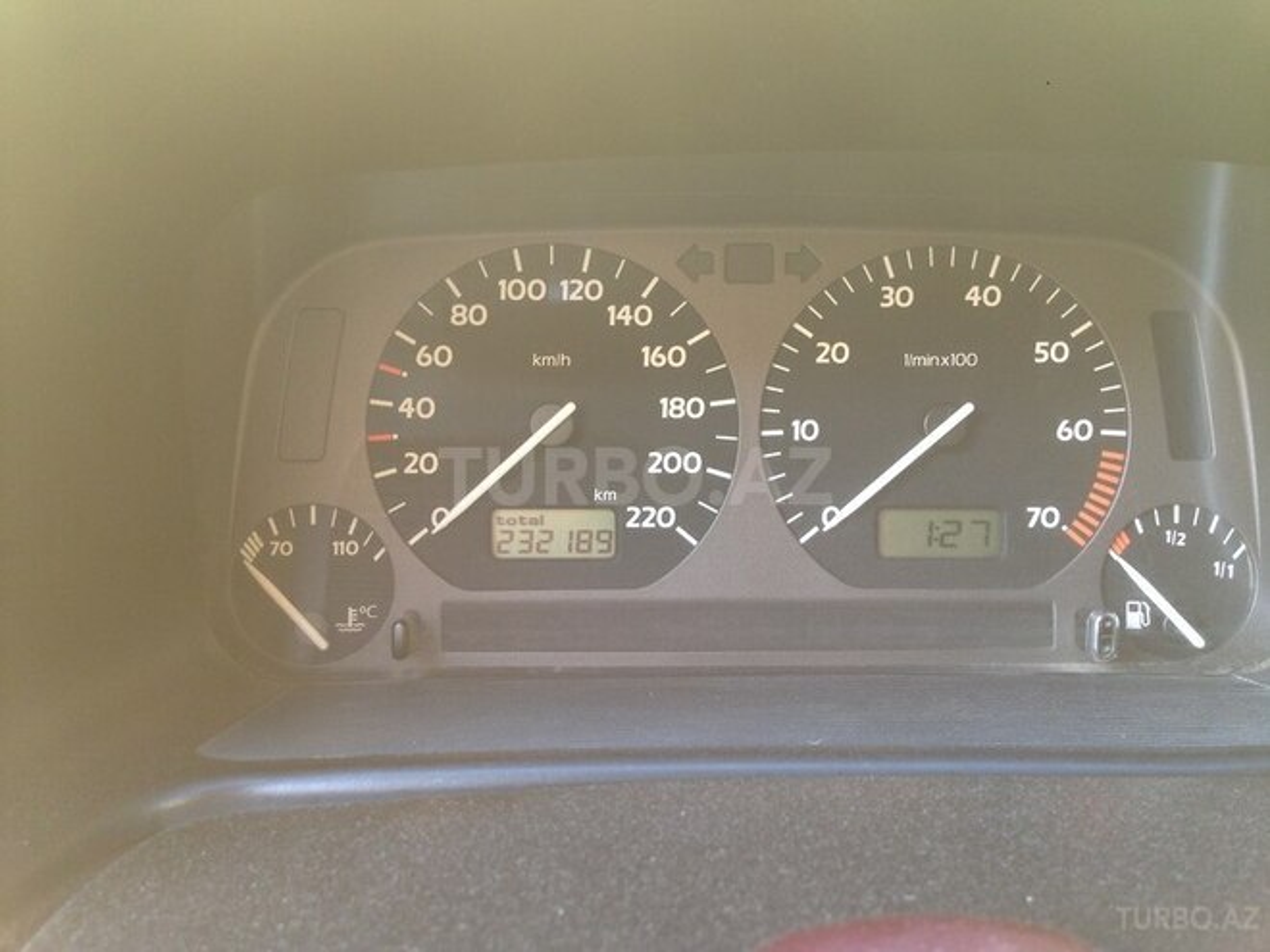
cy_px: 476
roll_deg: -1.4
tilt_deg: -21.2
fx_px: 1211
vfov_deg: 42.9
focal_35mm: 33
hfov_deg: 55.4
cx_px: 635
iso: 50
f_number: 2.4
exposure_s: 1/20
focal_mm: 4.12
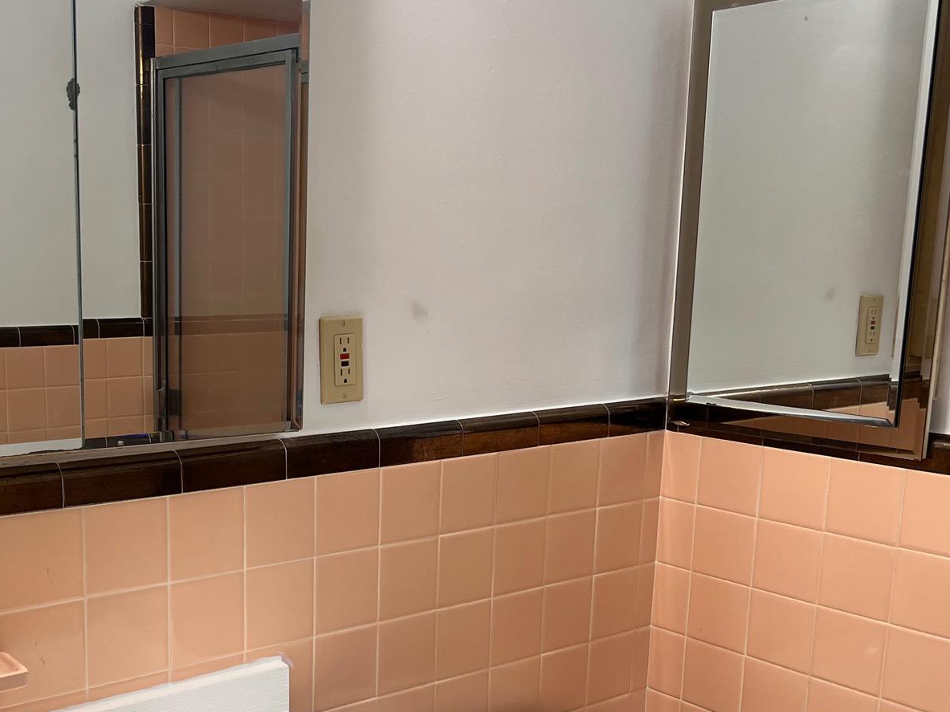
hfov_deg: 41.5
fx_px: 1235
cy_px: 489
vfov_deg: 31.9
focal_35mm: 45
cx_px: 318
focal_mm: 5.7
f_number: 1.5
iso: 80
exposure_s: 1/120
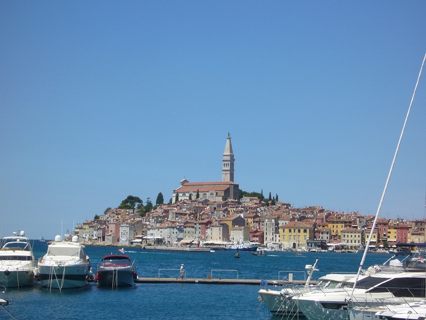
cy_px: 160
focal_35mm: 93
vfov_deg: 15.9
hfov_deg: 21.1
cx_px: 213
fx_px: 1144
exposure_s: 1/250
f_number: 9.1
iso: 80
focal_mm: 15.4
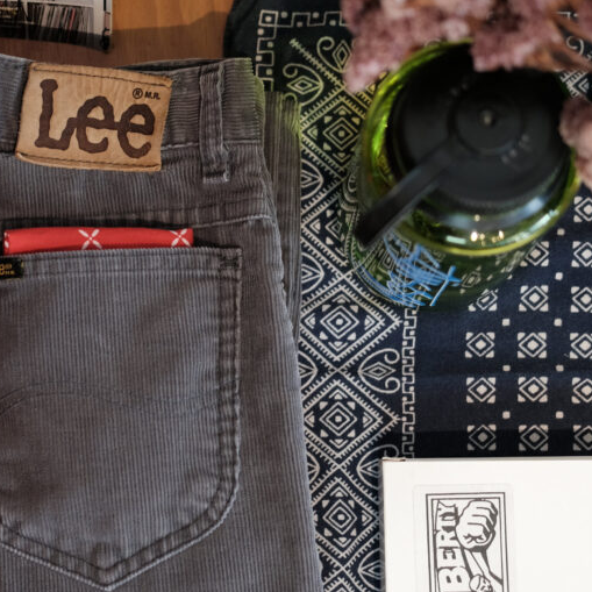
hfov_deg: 25.1
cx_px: 170
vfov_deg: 25.4
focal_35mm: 68
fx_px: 1316
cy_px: 297
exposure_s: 1/52
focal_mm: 35
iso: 400
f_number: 2
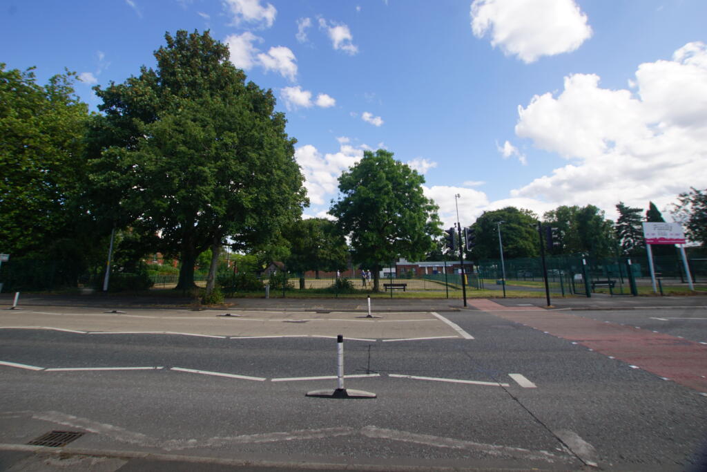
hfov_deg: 100.4
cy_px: 236
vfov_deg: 77.3
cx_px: 354
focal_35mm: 15
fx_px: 295
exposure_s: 1/125
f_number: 8
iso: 100
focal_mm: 10
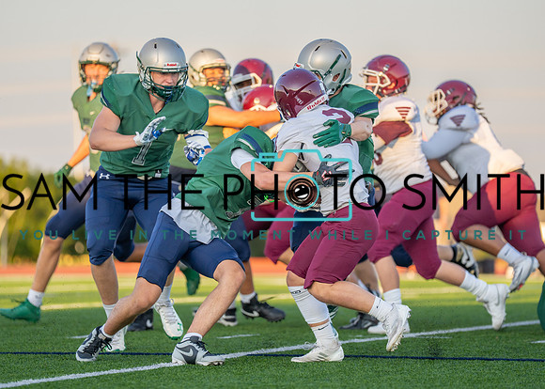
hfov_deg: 8.6
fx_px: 3637
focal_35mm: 235
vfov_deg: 6.1
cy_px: 192
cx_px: 273
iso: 250
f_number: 2.8
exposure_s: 1/1600
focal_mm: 200
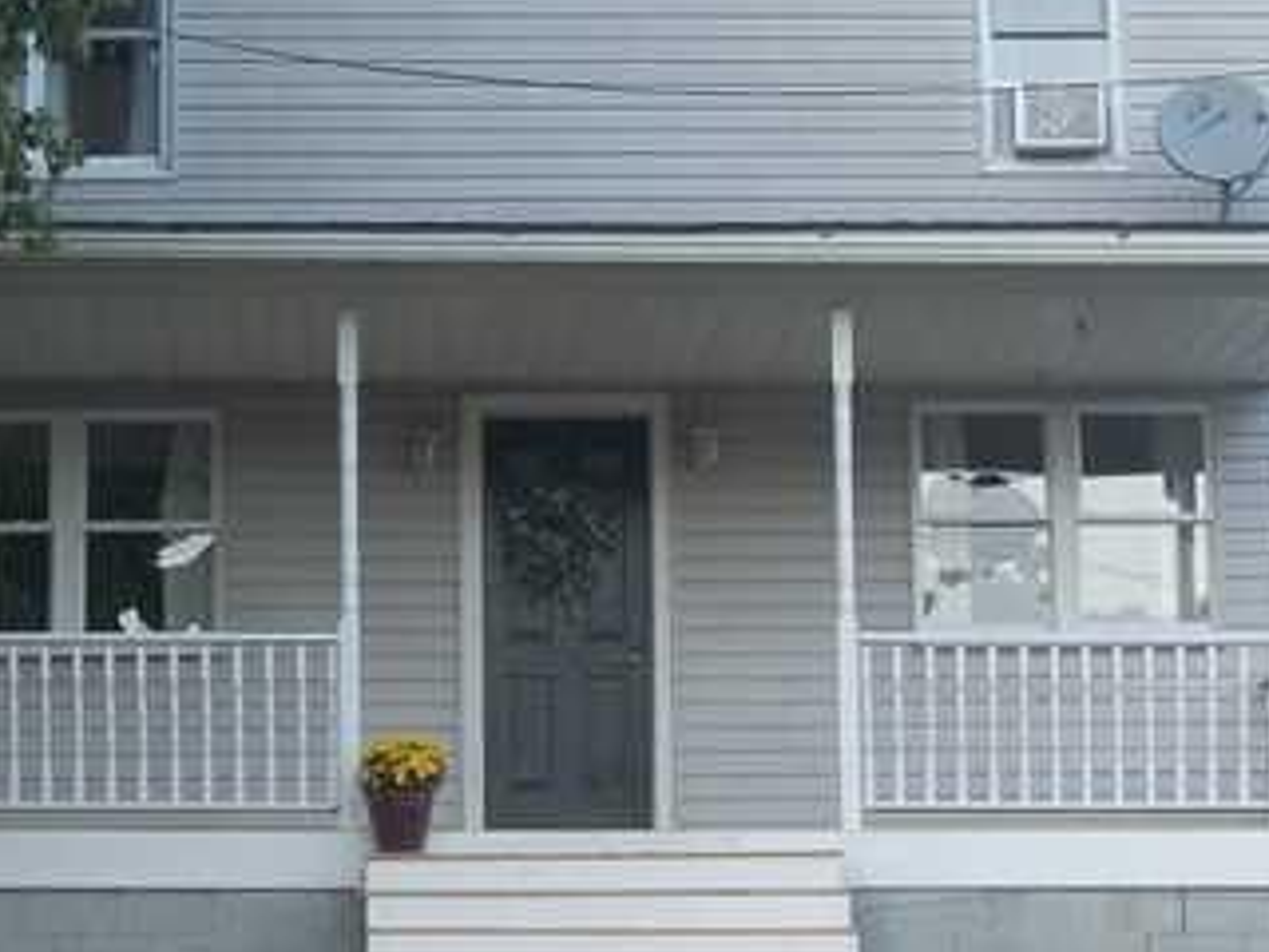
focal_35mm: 125
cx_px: 464
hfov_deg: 15.7
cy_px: 377
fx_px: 4582
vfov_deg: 11.9
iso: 80
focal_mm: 8.8
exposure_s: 1/80
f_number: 3.6
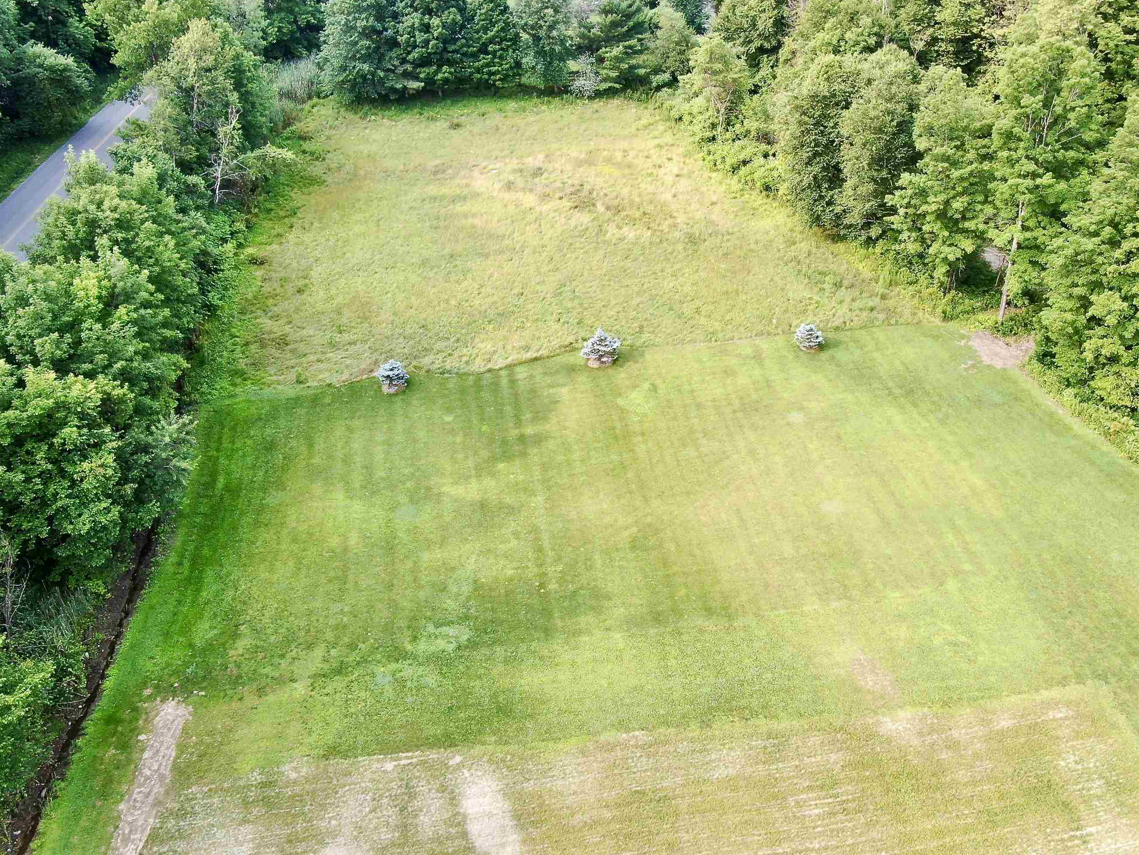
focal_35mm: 34
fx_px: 1119
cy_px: 381
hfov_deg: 53.8
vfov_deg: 41.7
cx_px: 649
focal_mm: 5.11
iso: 100
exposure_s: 1/120
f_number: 3
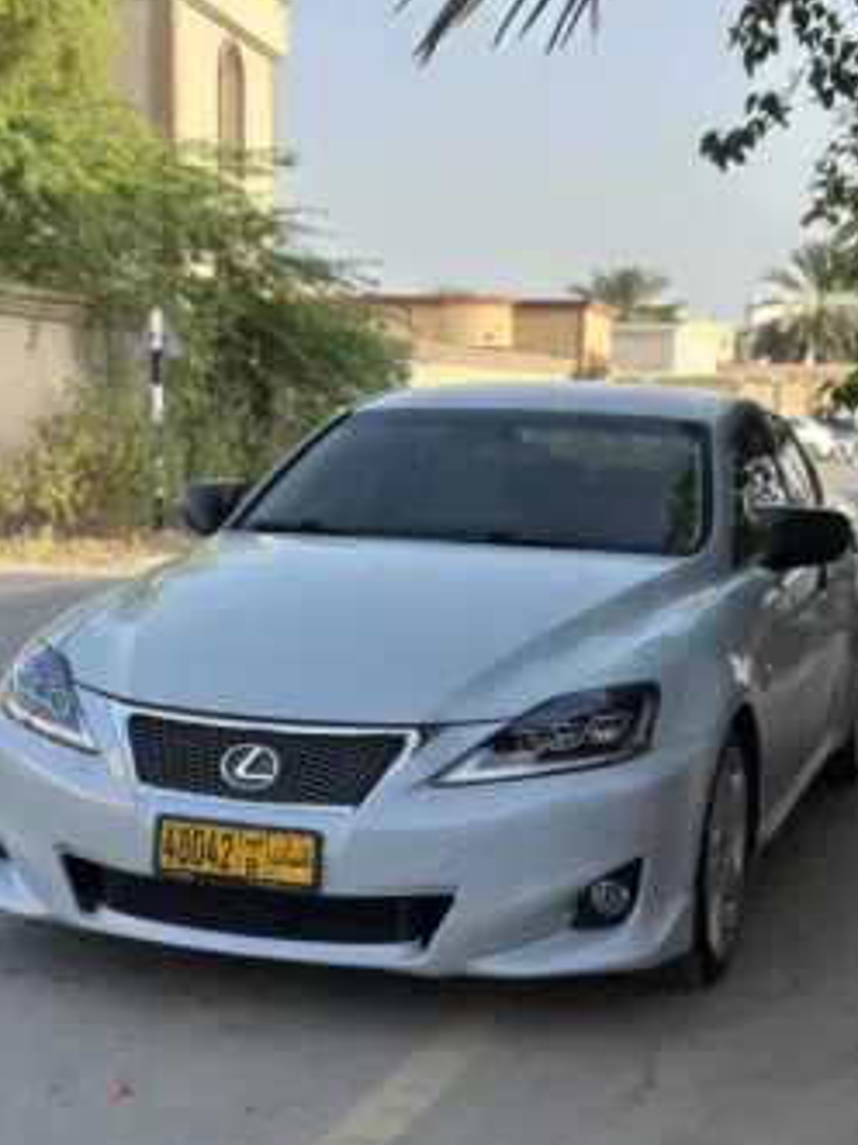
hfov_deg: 25.2
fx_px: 1918
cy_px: 664
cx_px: 460
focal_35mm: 58
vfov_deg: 33.2
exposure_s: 1/1497
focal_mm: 6.86
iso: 80
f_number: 1.78
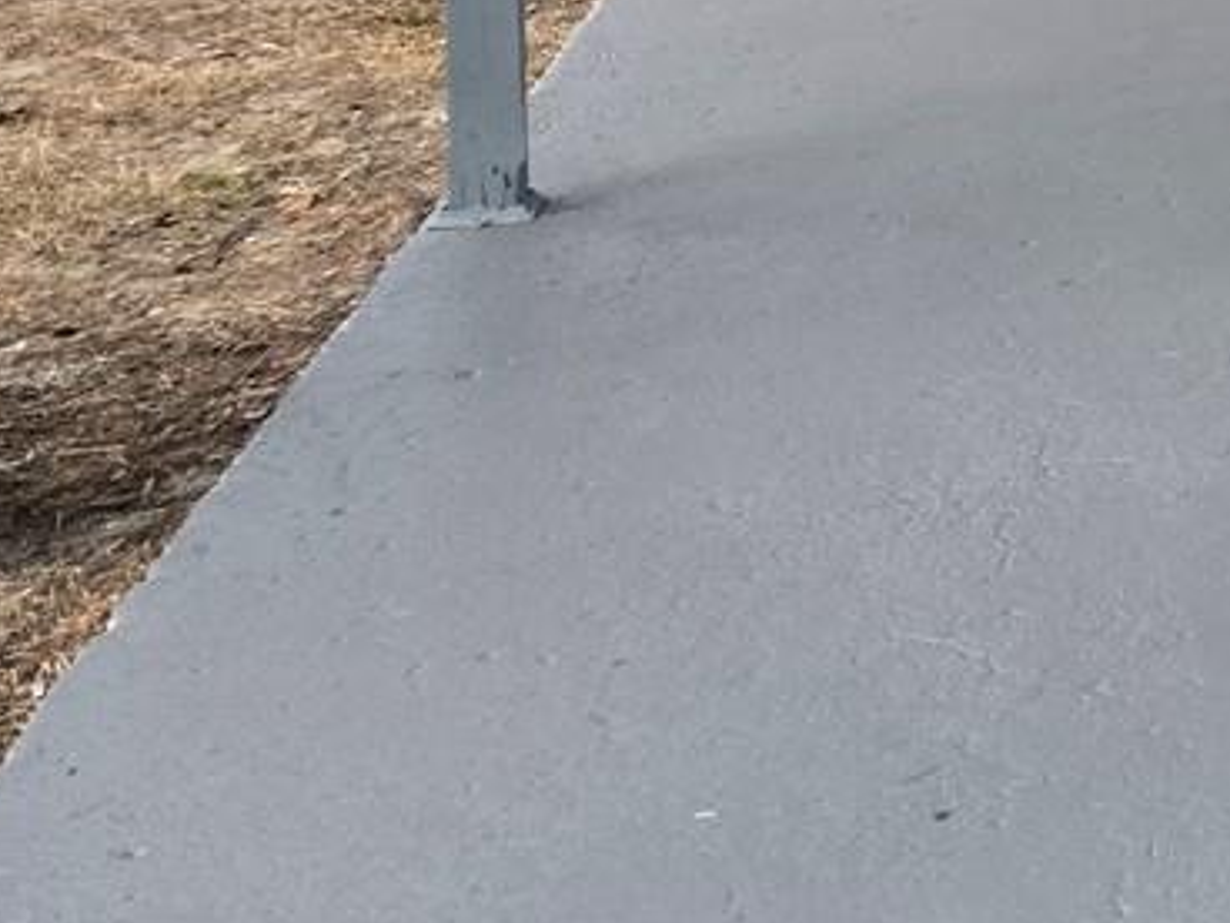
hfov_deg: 15.0
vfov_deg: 13.9
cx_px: 2620
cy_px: -428
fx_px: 3553
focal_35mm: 100
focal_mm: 5.4
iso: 200
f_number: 1.8
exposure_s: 1/180
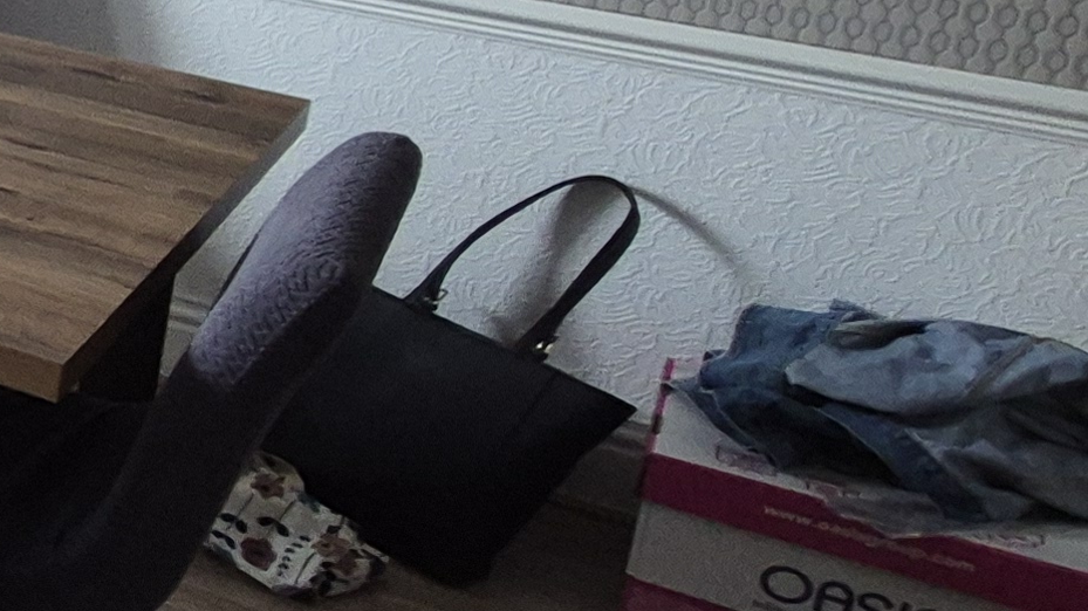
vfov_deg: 18.8
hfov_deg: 20.4
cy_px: -101
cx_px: -991
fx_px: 1759
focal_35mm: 61
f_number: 2.2
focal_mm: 2.2
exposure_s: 1/50
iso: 250
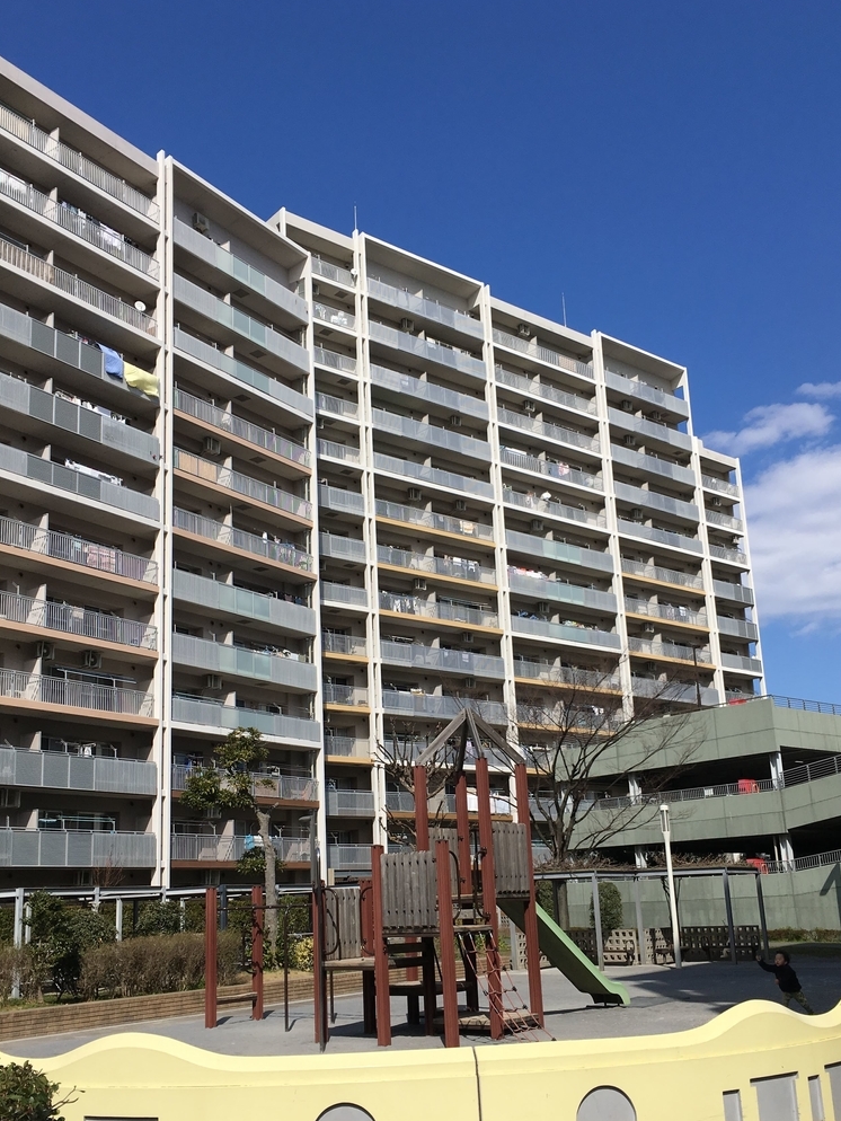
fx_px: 1133
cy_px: 633
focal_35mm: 35
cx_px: 413
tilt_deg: +14.6
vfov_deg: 52.5
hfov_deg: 40.7
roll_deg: +1.9
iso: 25
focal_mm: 4.15
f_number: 2.2
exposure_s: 1/2564
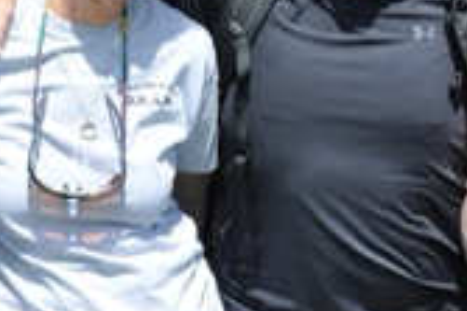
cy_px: -105
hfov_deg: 15.9
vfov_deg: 10.4
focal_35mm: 129
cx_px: 179
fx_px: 1672
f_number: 9
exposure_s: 1/320
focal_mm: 30
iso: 200
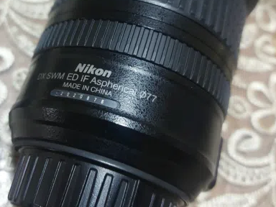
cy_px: 64
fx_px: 319
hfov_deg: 46.4
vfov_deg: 35.5
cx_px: 102
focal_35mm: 40
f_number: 1.8
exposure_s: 1/25
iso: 250
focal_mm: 5.23
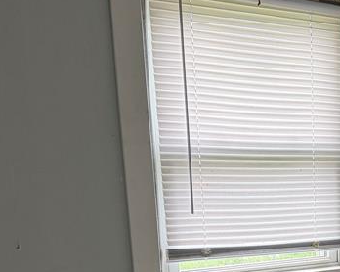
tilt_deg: -13.4
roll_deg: +1.8
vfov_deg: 20.9
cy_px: 307
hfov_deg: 26.4
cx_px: 319
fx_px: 694
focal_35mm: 69
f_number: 1.78
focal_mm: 6.76
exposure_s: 1/61
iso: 200
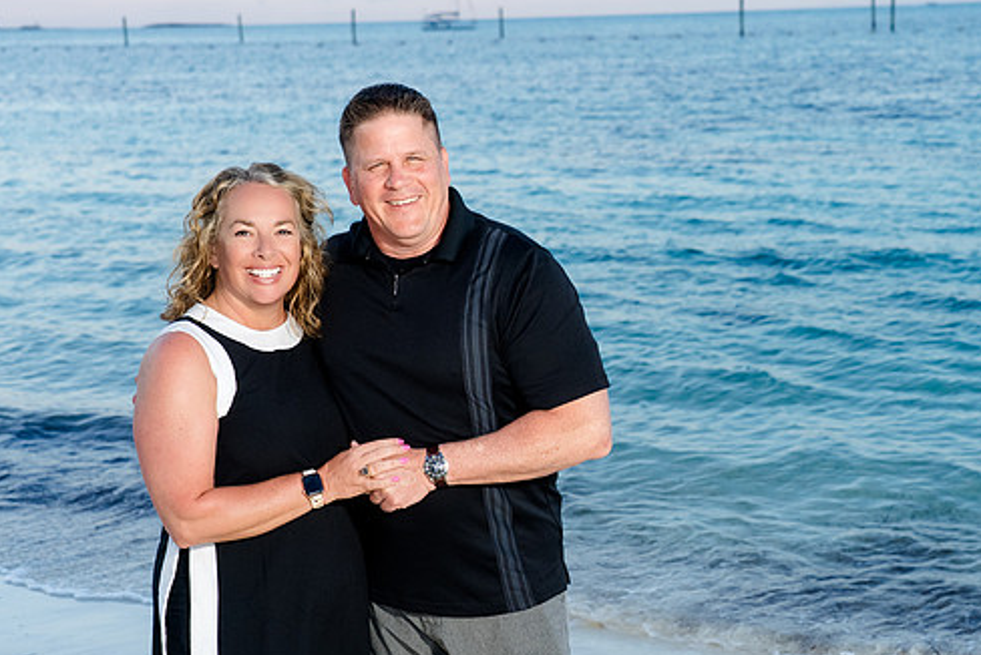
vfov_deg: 21.6
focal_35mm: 63
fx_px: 1718
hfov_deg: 31.8
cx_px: 563
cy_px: 316
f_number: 5.6
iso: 200
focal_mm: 53
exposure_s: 1/250
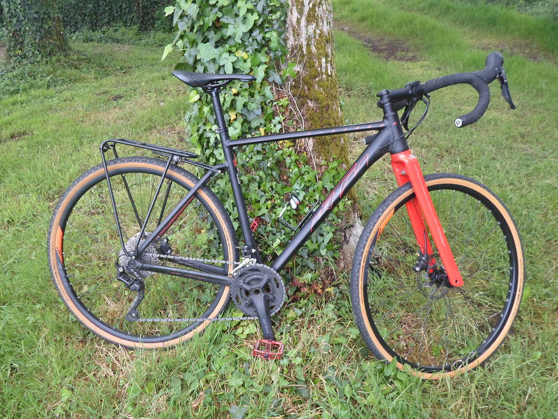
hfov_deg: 60.0
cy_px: 210
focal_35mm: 30
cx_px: 279
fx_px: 484
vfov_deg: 46.8
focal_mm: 5.5
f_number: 2.7
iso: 80
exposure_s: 1/90
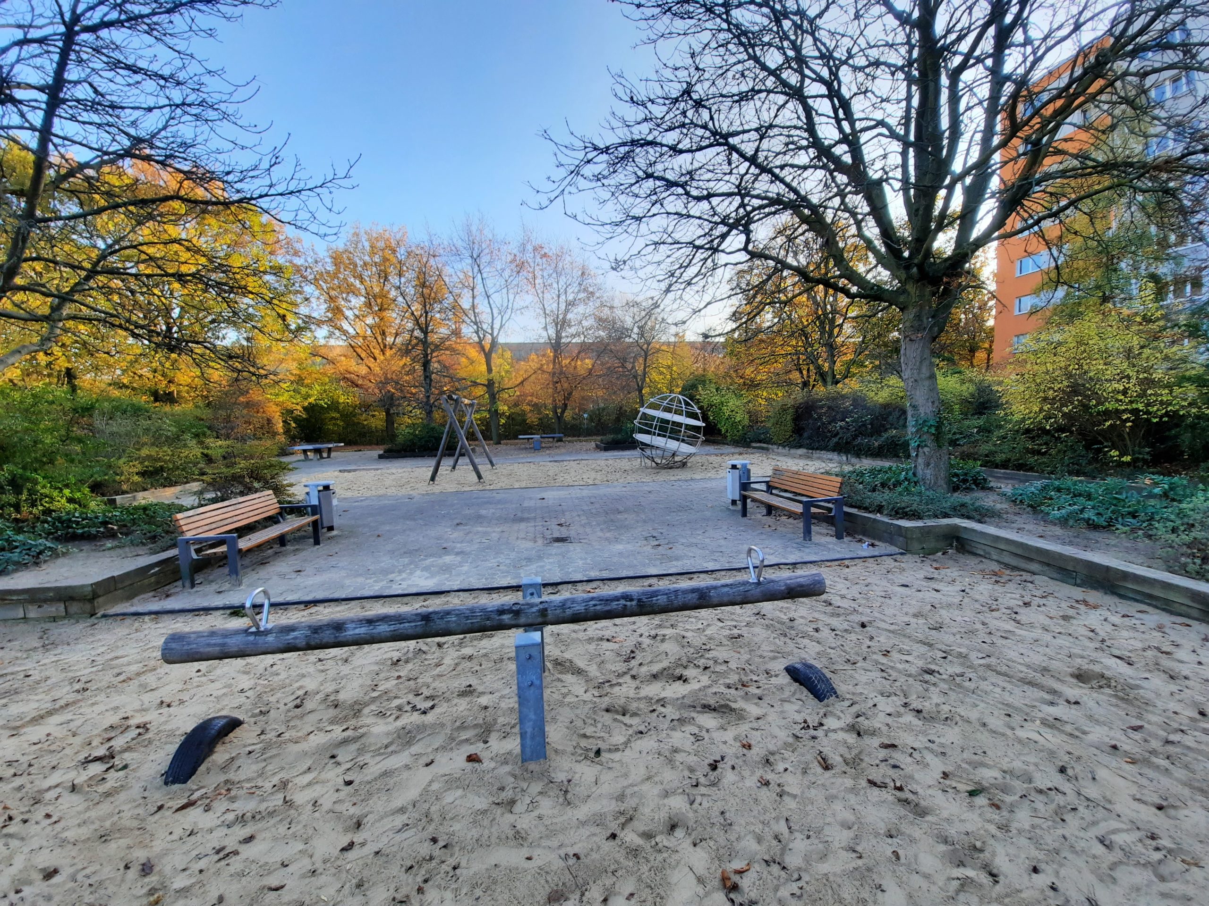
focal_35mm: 13
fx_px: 454
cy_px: 453
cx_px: 604
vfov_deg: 89.9
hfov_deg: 106.2
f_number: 2.2
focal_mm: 1.74
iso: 40
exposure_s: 1/227
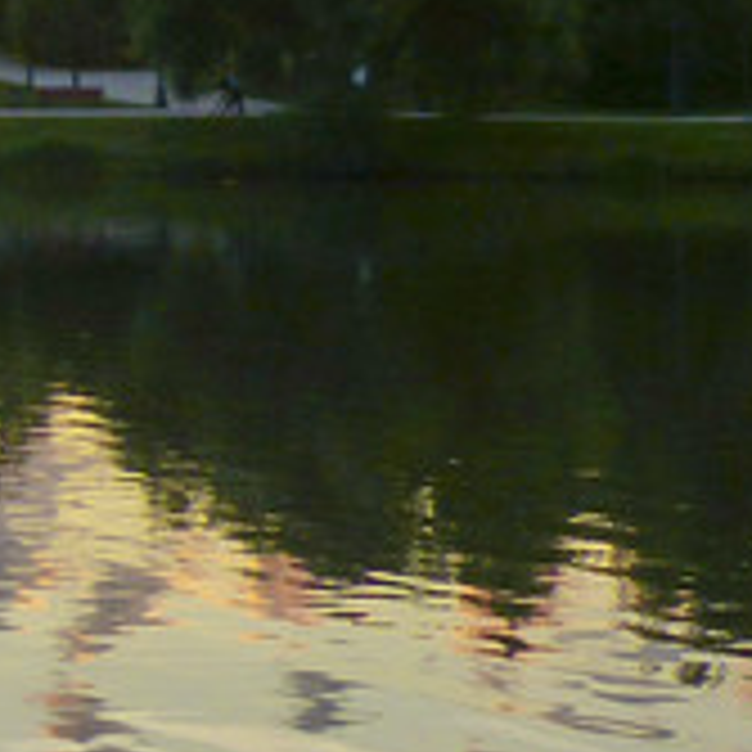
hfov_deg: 10.5
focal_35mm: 142
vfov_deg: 12.1
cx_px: -1085
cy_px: -101
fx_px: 3490
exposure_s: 1/250
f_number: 4
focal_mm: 5.2
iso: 160
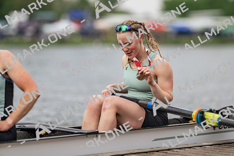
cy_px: 78
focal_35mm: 135
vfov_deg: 10.2
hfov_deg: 15.2
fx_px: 878
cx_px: 117
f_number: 1.8
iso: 64
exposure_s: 1/2000
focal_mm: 135
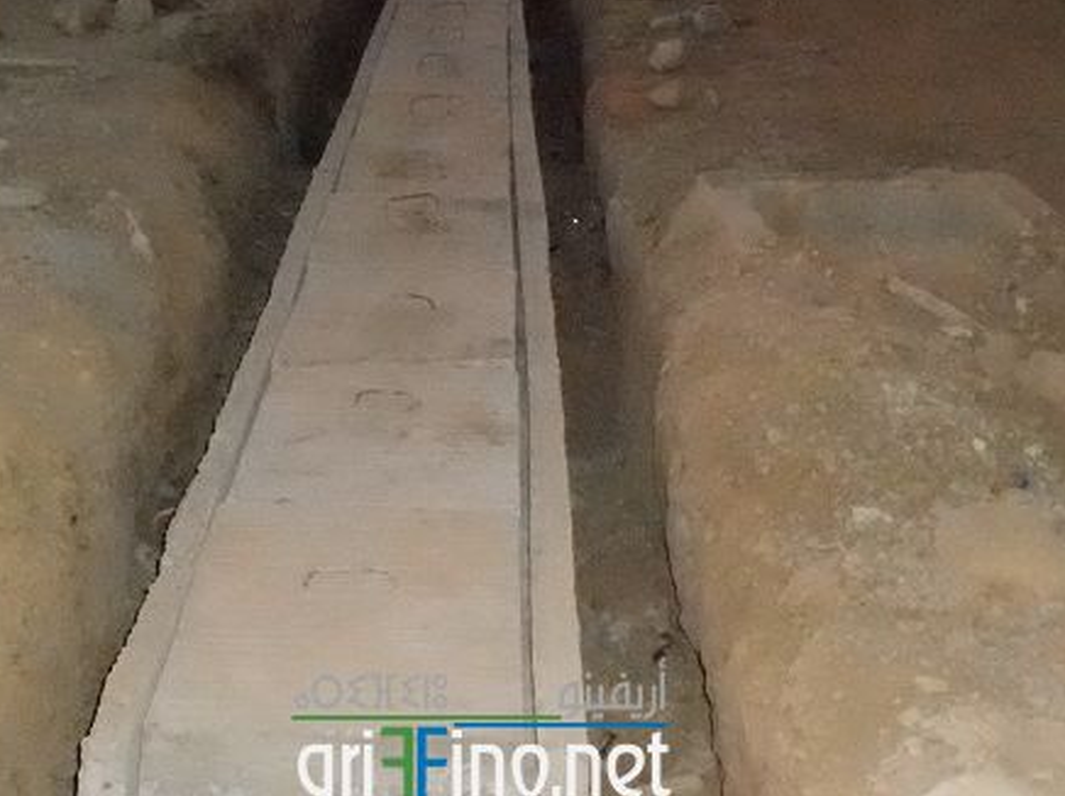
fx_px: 2213
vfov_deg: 20.4
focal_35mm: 72
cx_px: 486
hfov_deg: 27.1
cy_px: 331
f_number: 4.5
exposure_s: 1/60
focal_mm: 9
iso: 1600
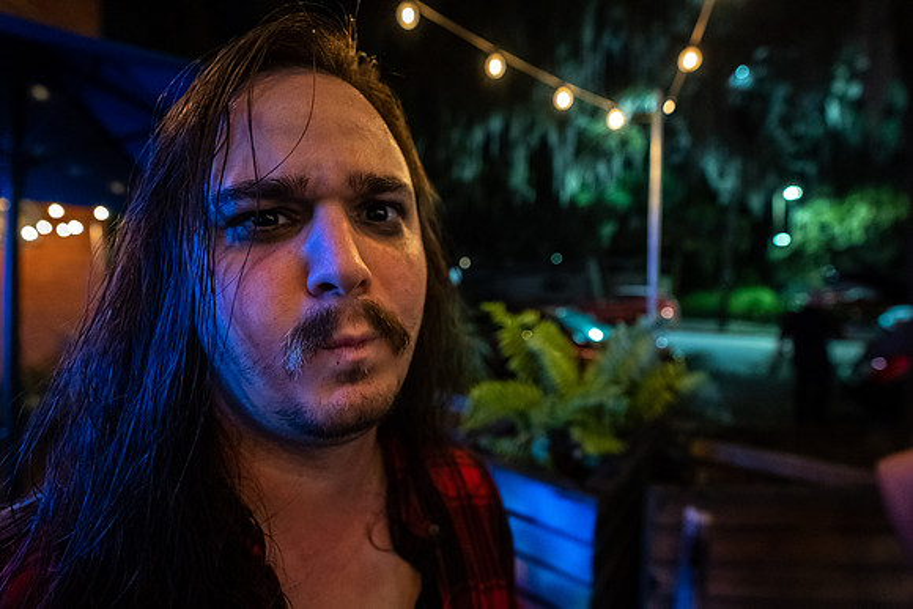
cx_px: 456
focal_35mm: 15
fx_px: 390
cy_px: 304
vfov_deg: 75.9
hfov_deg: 98.9
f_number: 2.8
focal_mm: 14
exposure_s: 1/80
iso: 3200
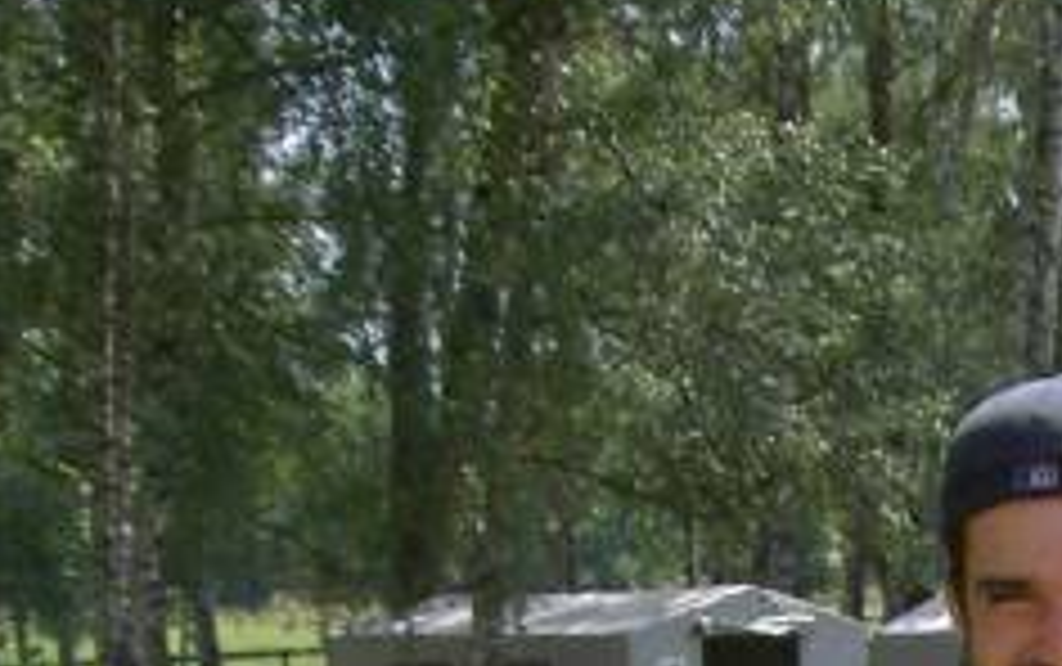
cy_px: 1372
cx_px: 1336
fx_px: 4056
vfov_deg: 8.8
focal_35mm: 140
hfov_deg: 14.4
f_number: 4.7
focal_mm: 8
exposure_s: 1/200
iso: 100
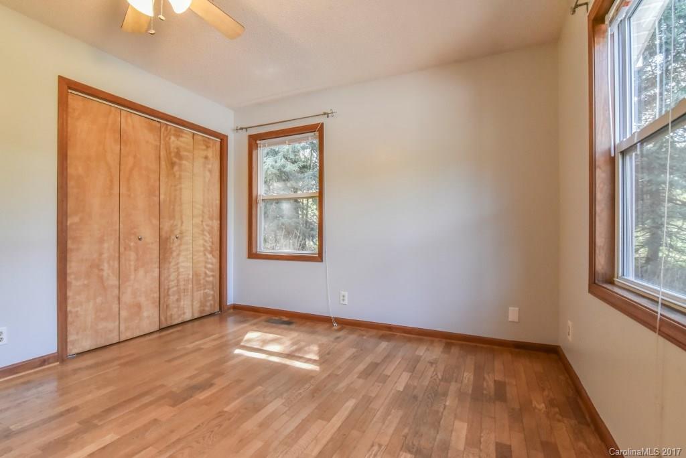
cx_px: 343
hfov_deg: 96.7
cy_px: 229
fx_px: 305
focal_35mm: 16
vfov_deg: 73.8
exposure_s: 1/125
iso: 4000
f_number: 11
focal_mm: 16
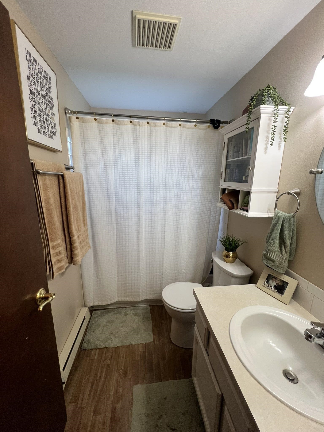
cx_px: 162
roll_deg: -0.3
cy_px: 216
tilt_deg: -13.2
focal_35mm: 13
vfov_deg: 106.2
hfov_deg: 89.9
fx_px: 162
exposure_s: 1/60
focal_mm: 1.57
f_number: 1.8
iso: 160
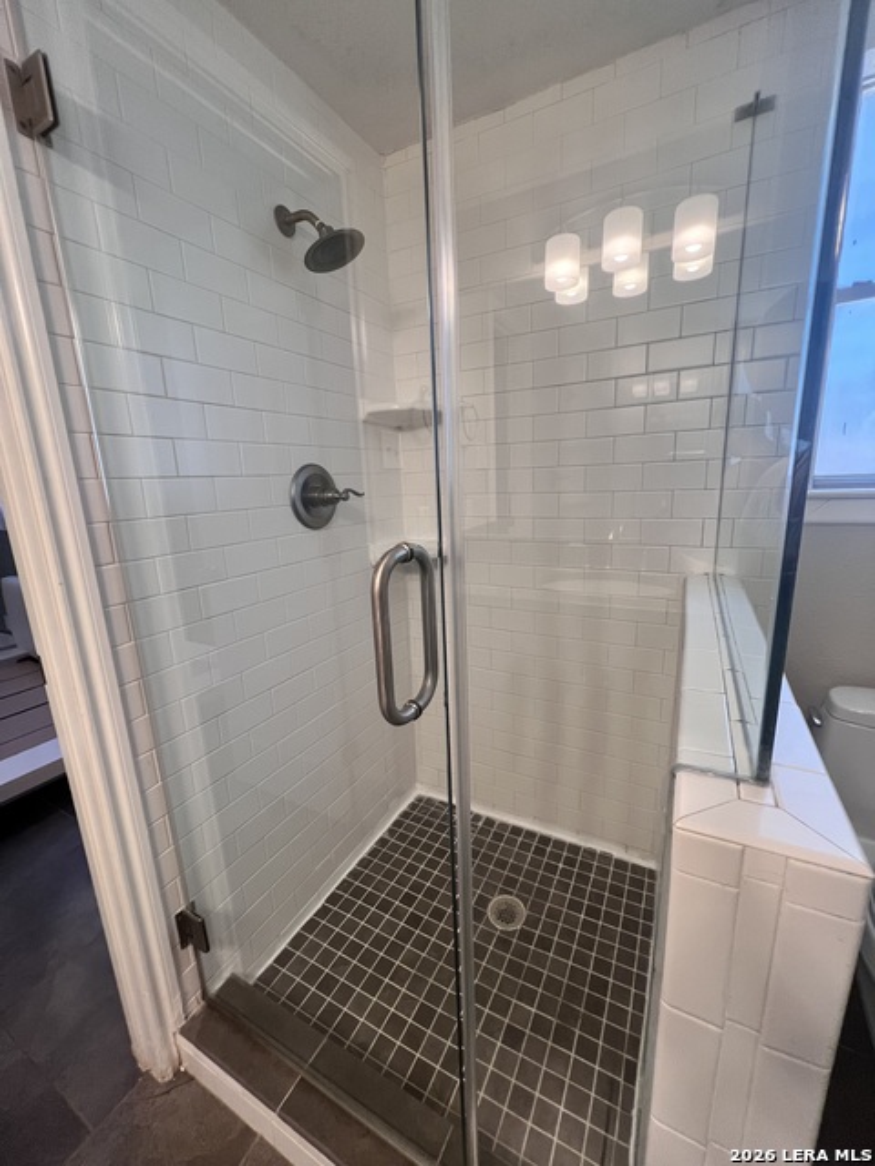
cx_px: 438
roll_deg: +1.9
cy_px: 583
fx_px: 438
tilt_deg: -12.6
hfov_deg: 89.9
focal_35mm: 13
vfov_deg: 106.2
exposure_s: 1/120
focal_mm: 1.57
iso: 200
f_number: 1.8
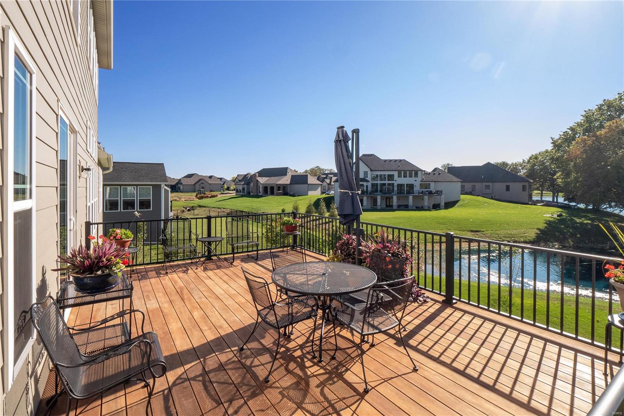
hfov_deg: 96.7
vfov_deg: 73.7
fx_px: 277
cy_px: 208
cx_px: 312
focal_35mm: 16
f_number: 11
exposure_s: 1/200
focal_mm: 8
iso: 400
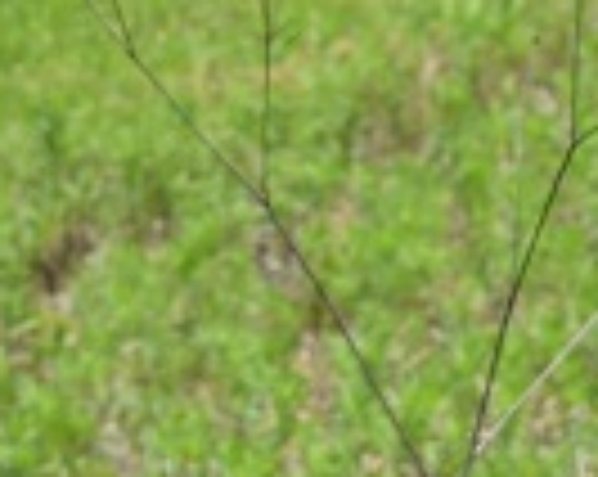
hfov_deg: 4.4
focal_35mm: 444
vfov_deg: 3.5
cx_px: 418
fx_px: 7851
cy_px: -266
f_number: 10
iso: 200
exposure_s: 1/400
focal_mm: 35
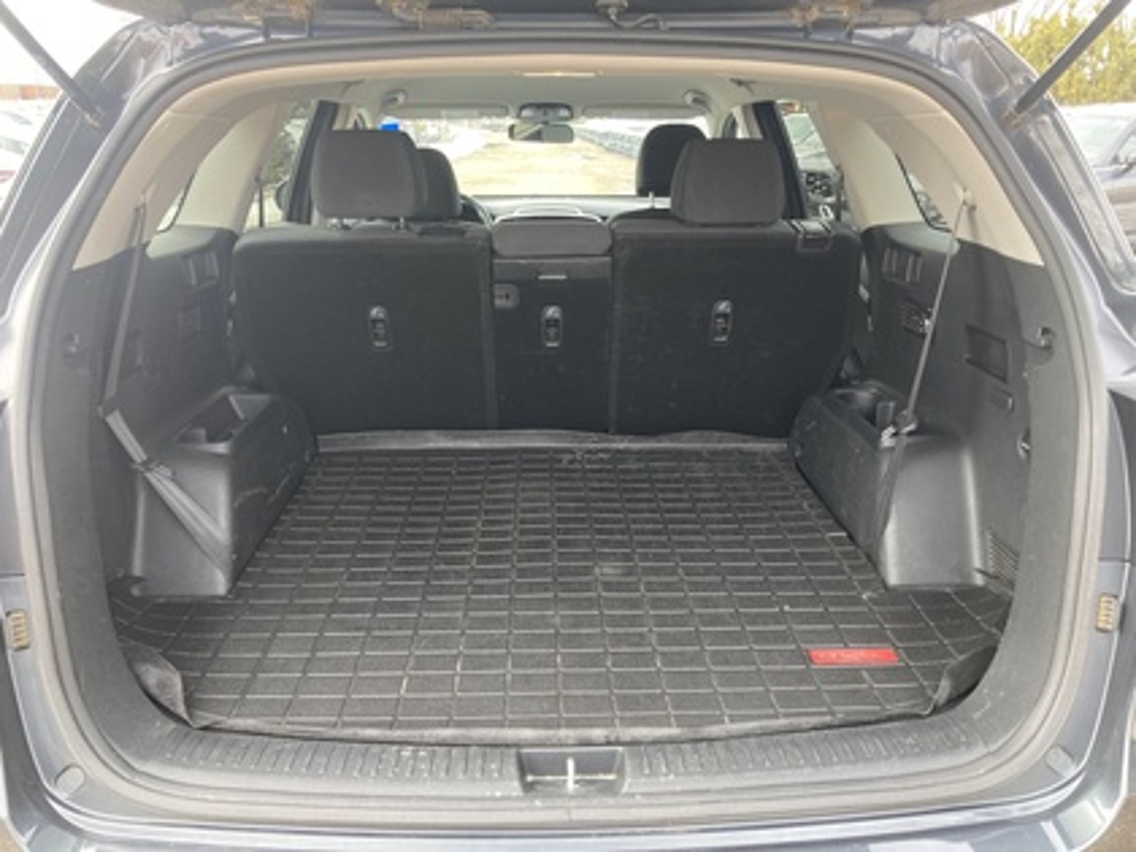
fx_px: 919
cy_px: 426
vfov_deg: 49.7
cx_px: 568
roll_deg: -1.7
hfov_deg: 63.4
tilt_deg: -18.2
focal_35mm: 28
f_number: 1.8
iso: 40
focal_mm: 3.99
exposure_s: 1/121
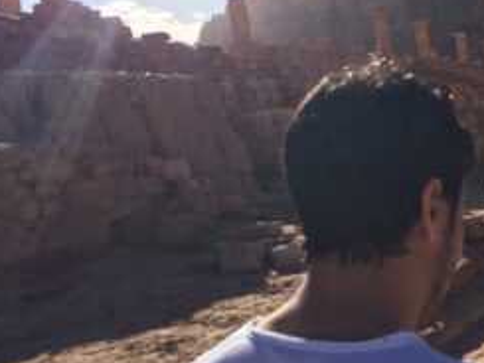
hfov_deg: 38.1
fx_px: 685
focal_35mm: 49
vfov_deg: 29.4
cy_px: 112
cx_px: 352
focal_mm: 4.12
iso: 40
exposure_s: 1/3425
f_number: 2.2
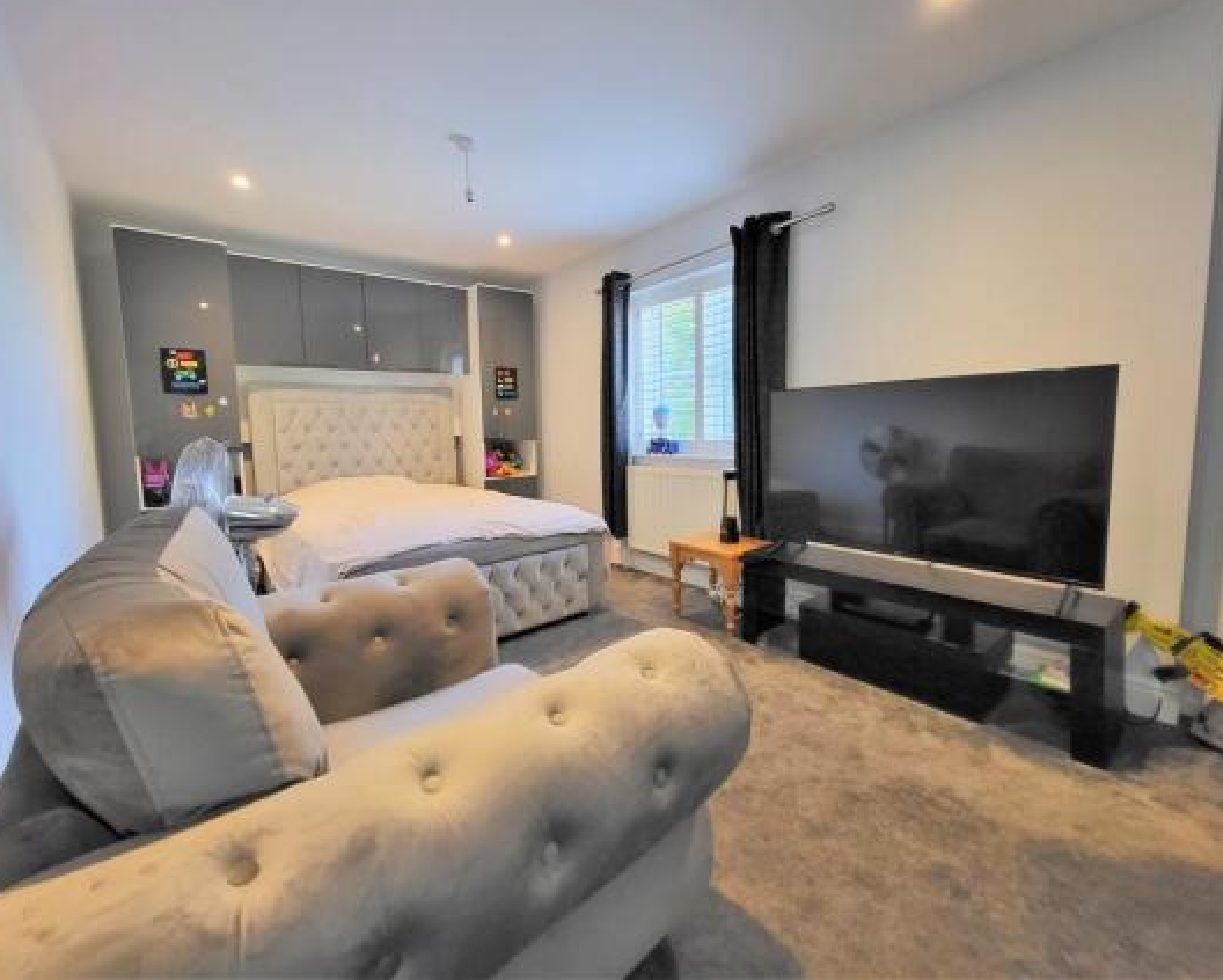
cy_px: 476
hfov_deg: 100.7
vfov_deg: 88.0
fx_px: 507
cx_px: 606
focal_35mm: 14
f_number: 2.2
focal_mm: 1.74
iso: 200
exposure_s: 1/50
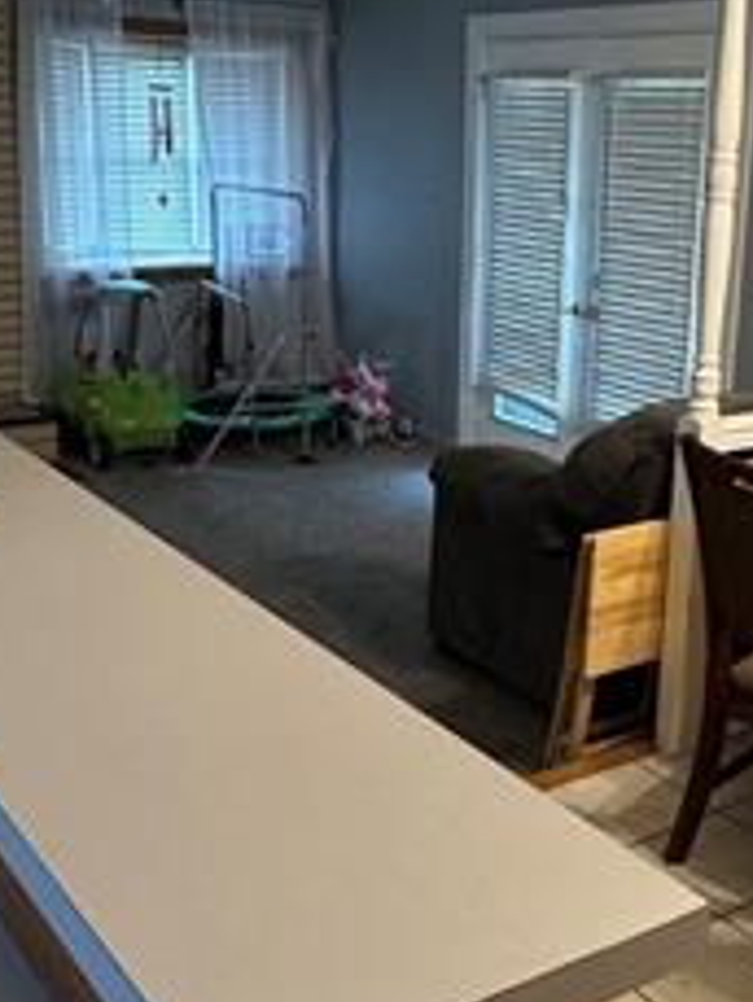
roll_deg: -2.7
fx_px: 1362
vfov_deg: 40.4
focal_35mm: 47
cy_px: 490
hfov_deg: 30.7
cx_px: 495
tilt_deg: -15.2
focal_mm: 2.22
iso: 400
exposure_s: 1/60
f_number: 2.2
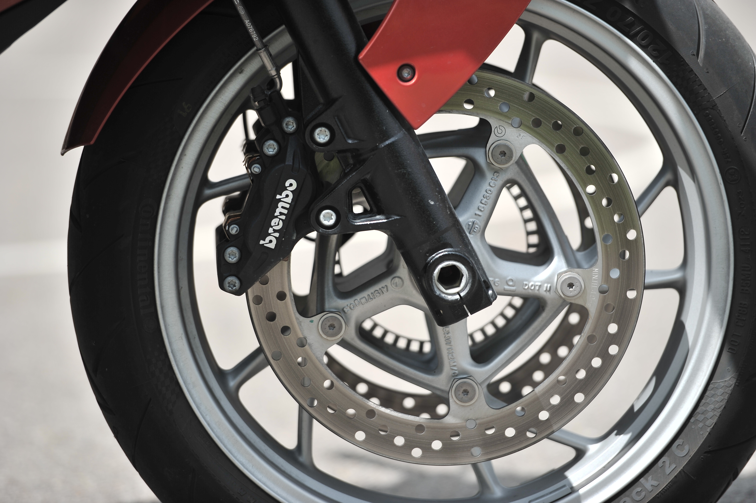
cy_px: 252
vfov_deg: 6.9
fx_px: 4197
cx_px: 378
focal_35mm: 200
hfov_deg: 10.3
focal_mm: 200
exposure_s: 1/1600
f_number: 3.2
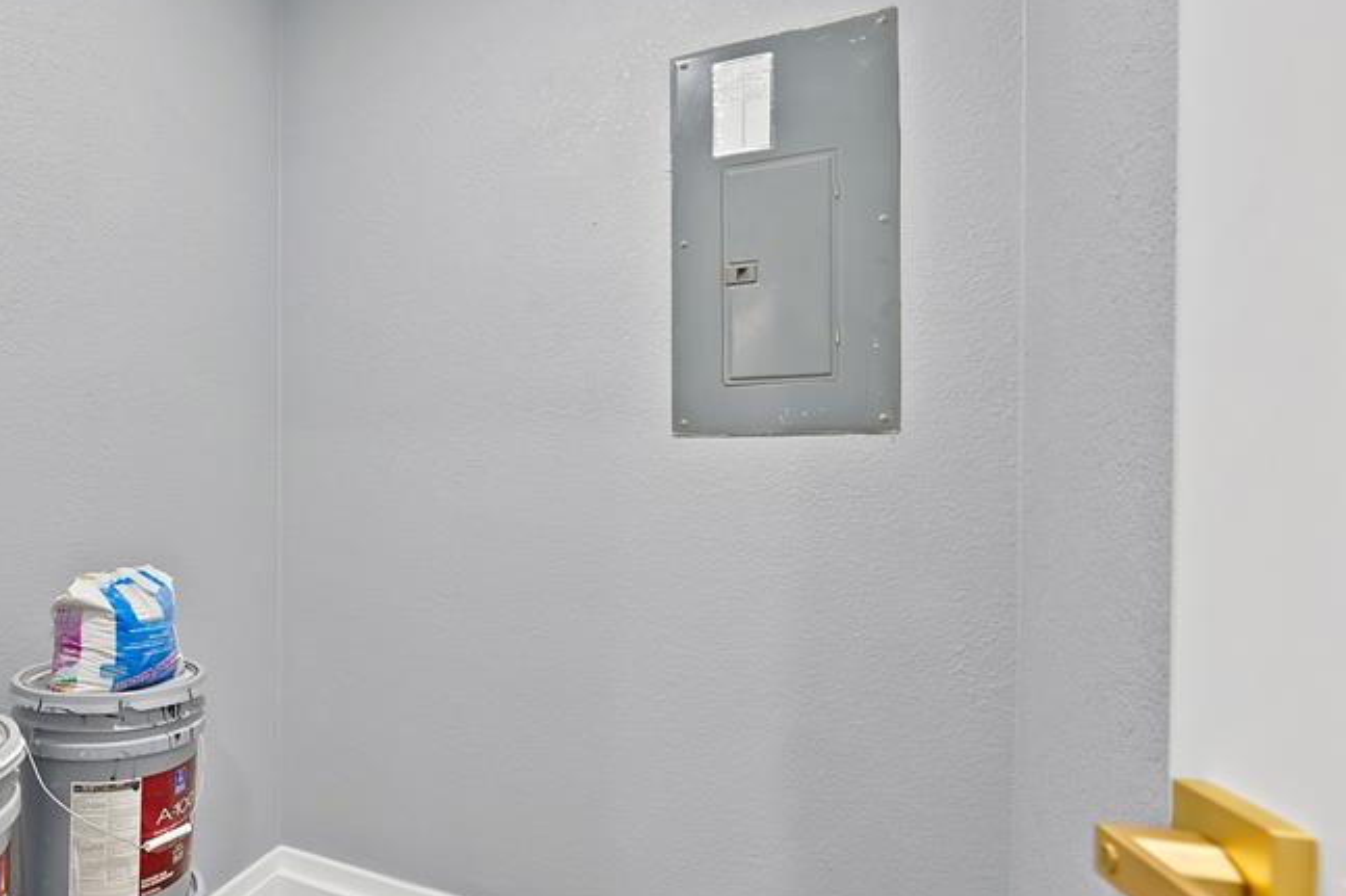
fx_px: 710
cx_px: 350
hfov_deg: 80.7
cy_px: 483
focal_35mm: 19
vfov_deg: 64.4
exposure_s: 1/2.5
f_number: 5.6
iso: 640
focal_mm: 12
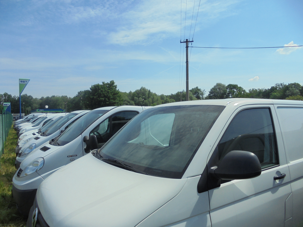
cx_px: 152
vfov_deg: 53.1
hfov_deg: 67.3
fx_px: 228
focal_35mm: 26
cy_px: 114
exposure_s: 1/160
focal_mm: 4.6
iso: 100
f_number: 11.5
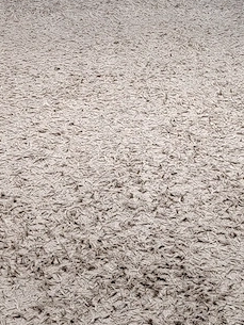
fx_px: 986
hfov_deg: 14.1
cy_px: -166
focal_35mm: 105
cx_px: 86
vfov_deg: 16.9
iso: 791
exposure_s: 1/33.3
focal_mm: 5.25
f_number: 1.75
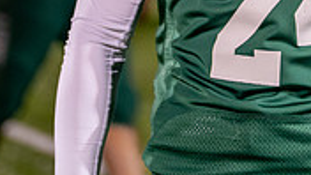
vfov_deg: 4.7
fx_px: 2078
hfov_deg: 8.5
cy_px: -178
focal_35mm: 252
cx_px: 334
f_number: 1.2
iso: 1000
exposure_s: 1/1000
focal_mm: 50
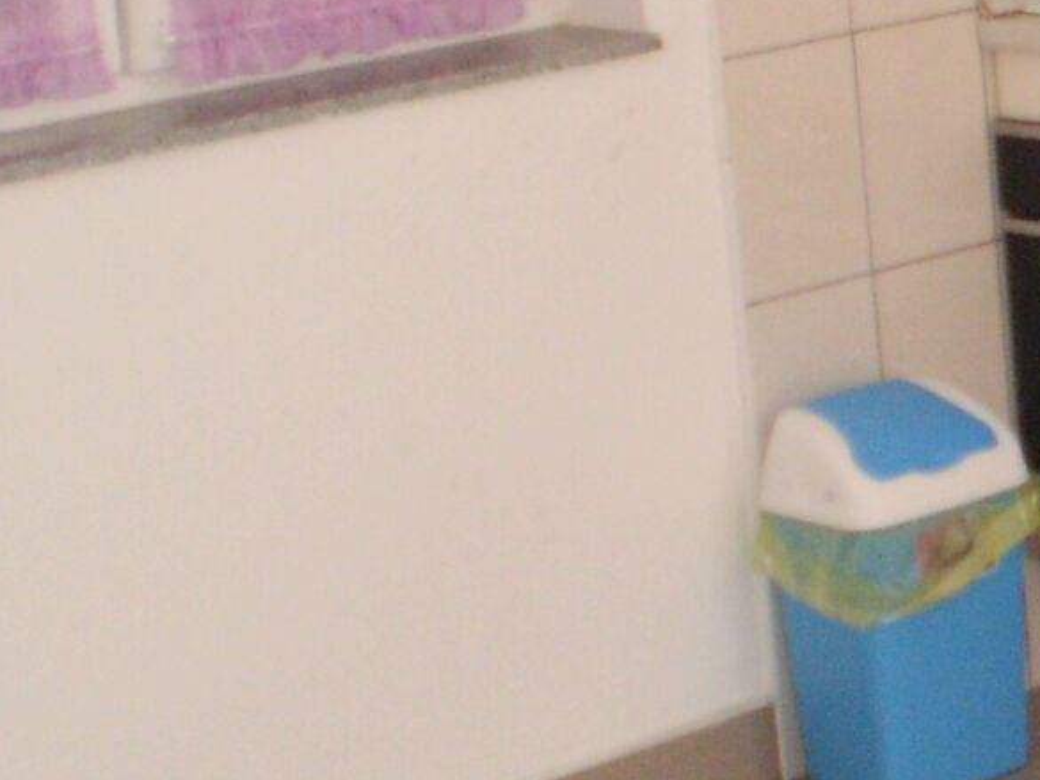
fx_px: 3786
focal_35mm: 126
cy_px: 158
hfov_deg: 14.4
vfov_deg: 11.7
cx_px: 1636
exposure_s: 1/30
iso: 160
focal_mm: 6.3
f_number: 3.1
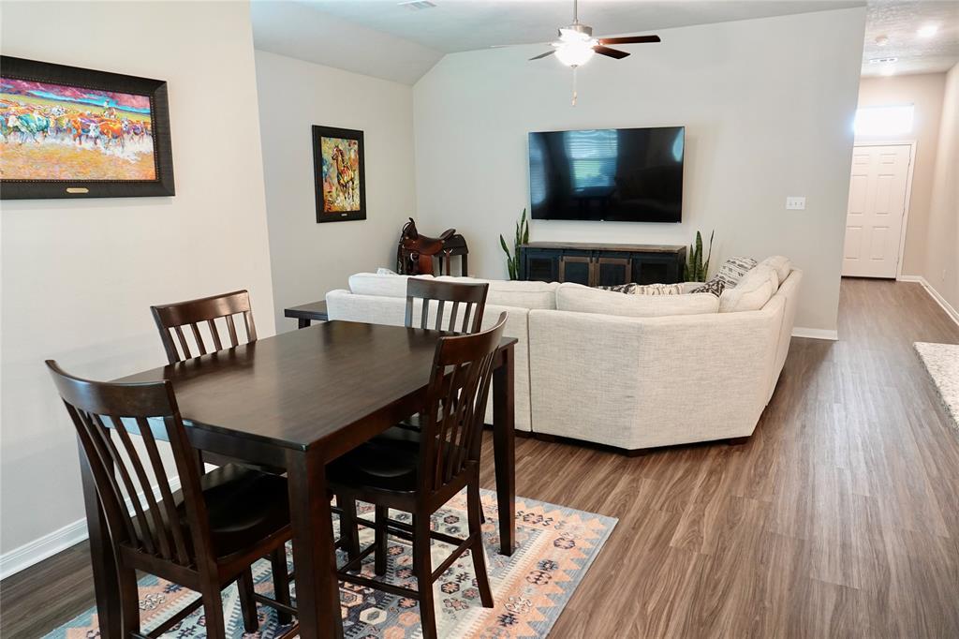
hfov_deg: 73.8
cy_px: 320
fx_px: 639
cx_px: 480
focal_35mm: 24
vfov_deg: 53.1
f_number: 2.4
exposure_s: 1/30
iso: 500
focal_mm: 8.8
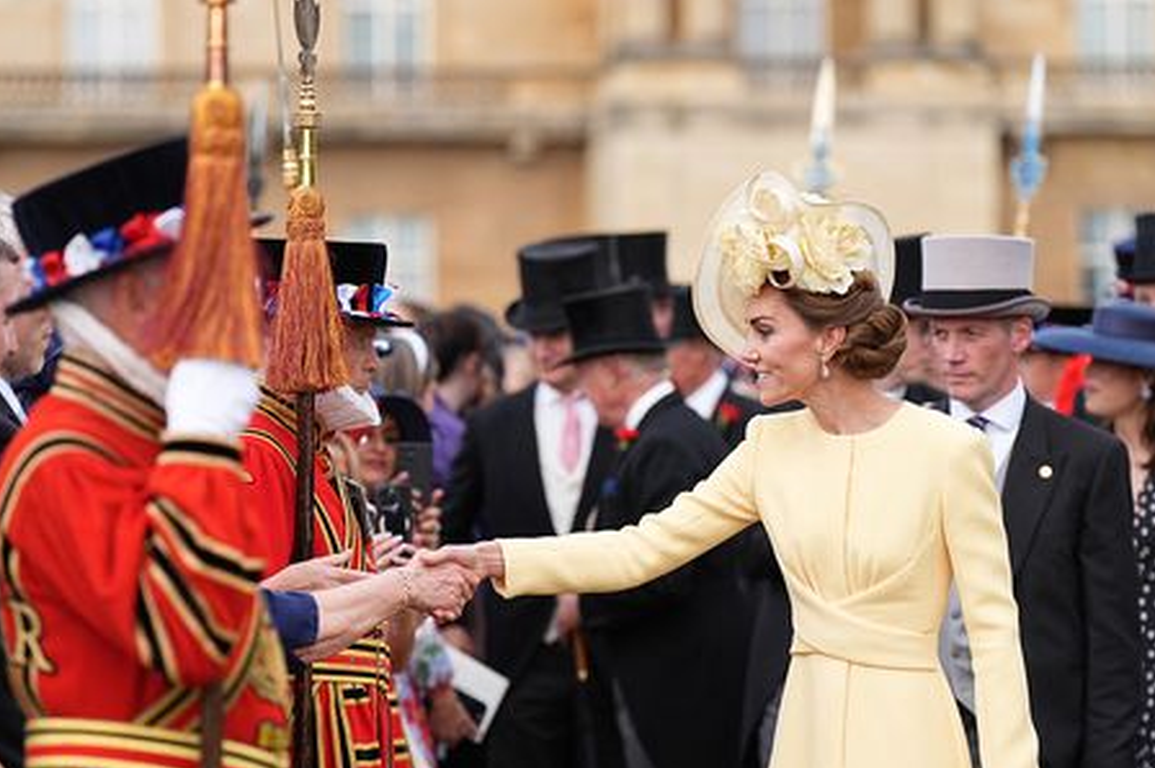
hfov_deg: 11.1
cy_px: 495
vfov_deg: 7.4
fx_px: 5931
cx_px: 562
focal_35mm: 185
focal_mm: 143
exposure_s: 1/1000
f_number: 3.2
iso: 250
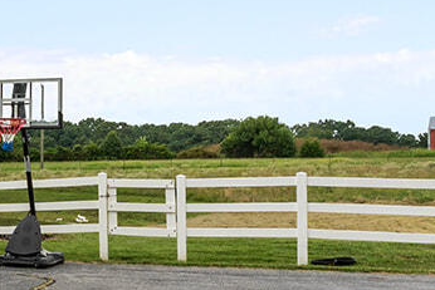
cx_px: -285
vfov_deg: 18.4
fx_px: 894
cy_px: 159
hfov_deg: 21.2
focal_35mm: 74
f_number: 16
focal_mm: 16
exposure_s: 1/250
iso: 500
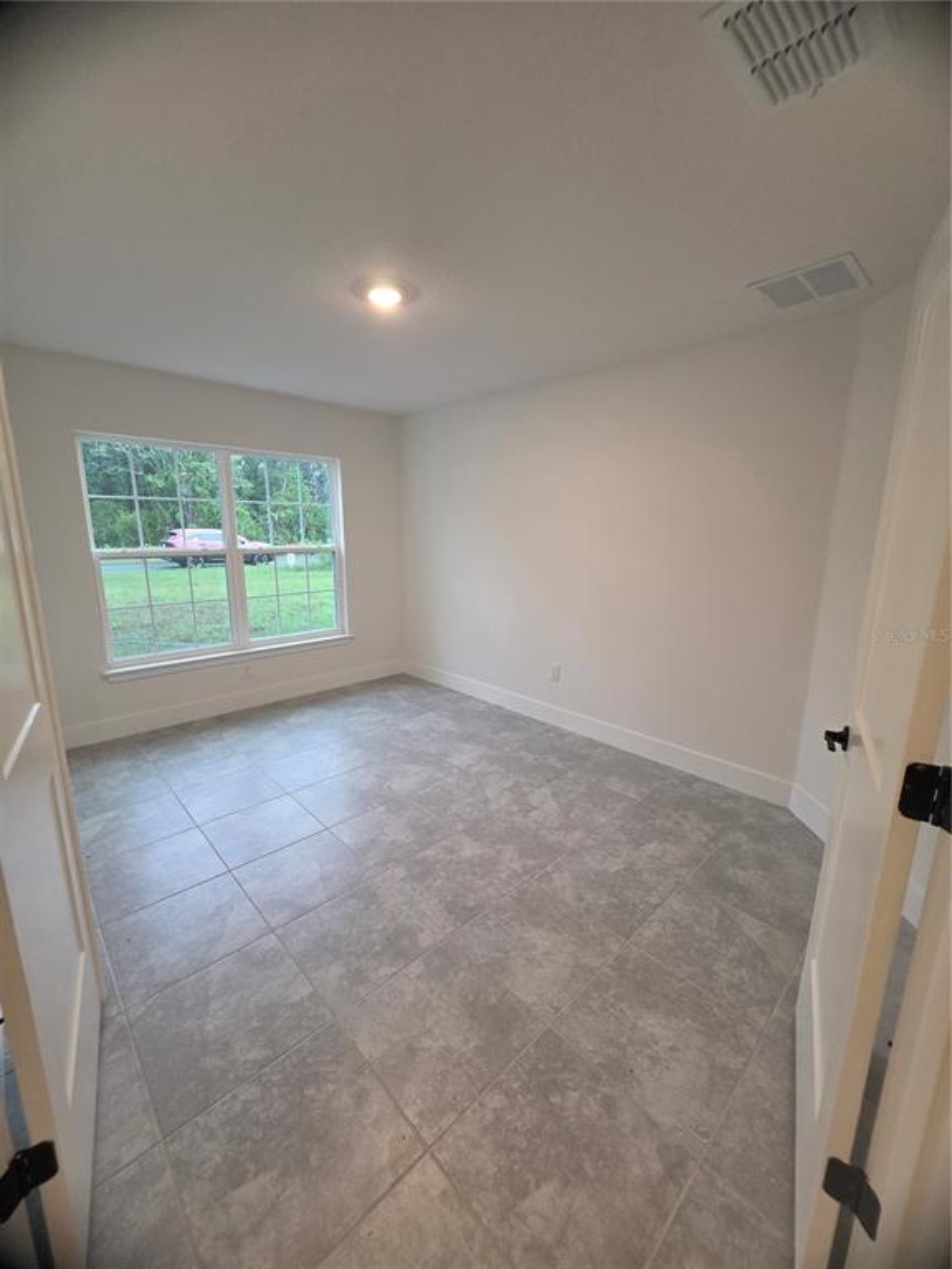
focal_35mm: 13
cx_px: 476
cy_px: 634
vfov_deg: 106.2
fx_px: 477
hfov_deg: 89.9
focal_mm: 2.2
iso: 320
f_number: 1.9
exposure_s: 1/120
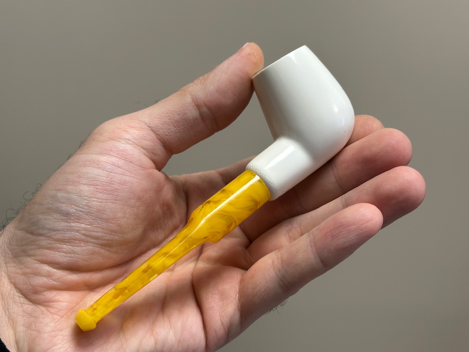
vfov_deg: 30.3
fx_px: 650
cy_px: 176
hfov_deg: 39.7
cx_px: 234
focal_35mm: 48
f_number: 1.78
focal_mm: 6.86
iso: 80
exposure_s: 1/118
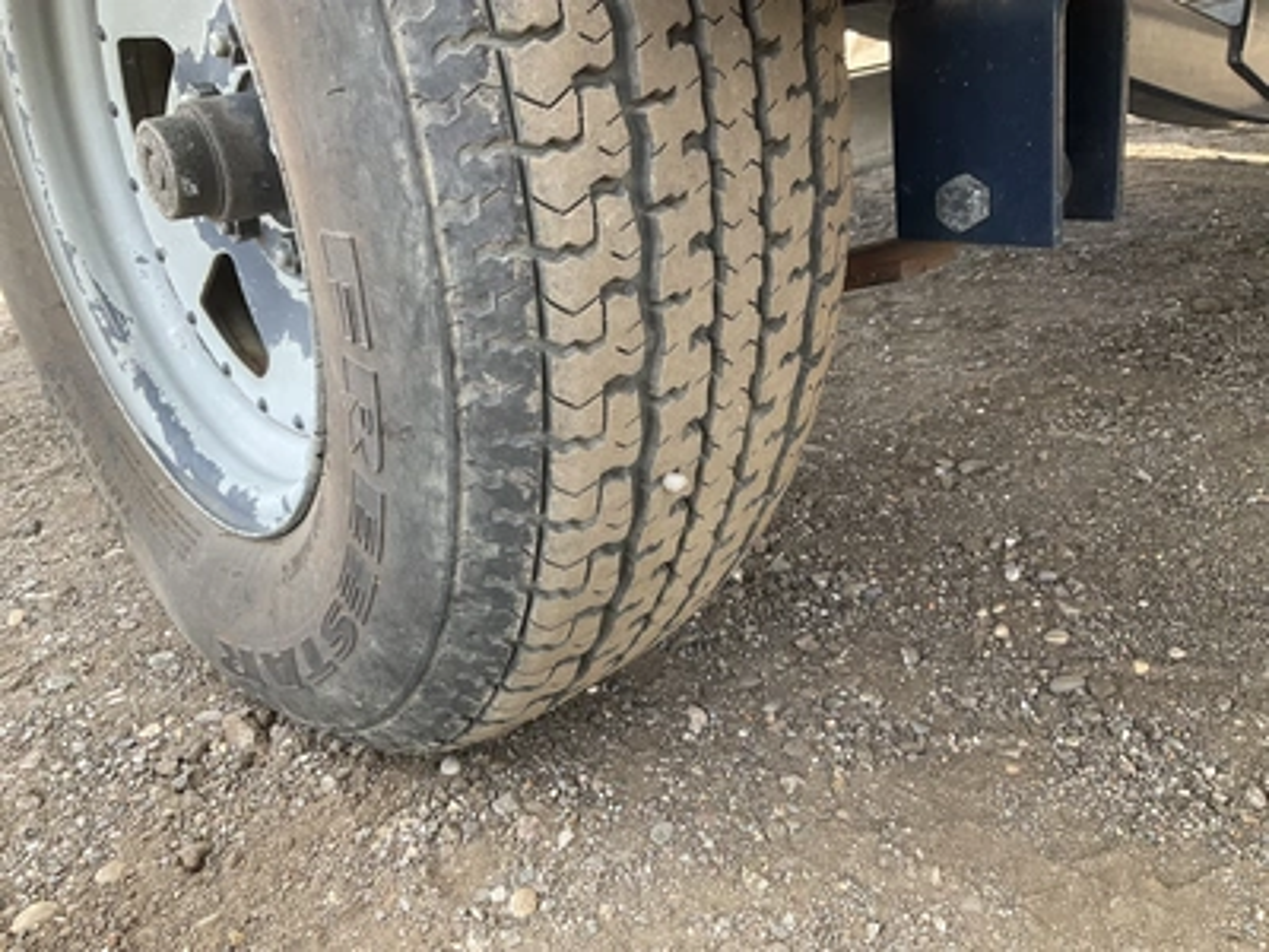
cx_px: 634
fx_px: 1063
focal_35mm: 29
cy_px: 476
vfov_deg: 48.2
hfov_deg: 61.7
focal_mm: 3
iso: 25
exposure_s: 1/122
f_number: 1.8
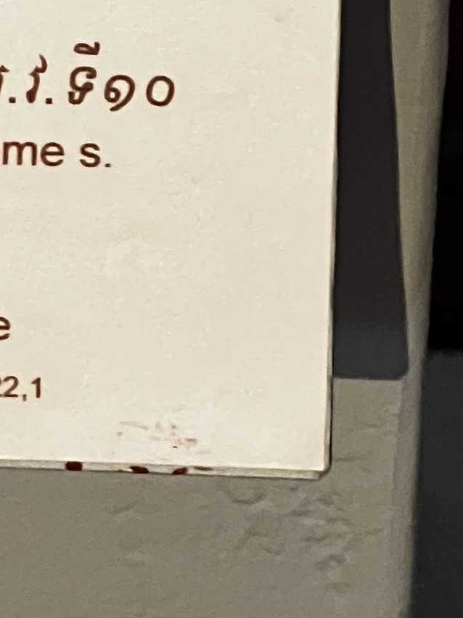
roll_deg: +4.6
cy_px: -216
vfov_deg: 5.4
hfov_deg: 4.0
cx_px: -548
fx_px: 6457
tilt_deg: -39.4
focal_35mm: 362
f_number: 2.8
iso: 500
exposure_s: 1/50
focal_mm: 9
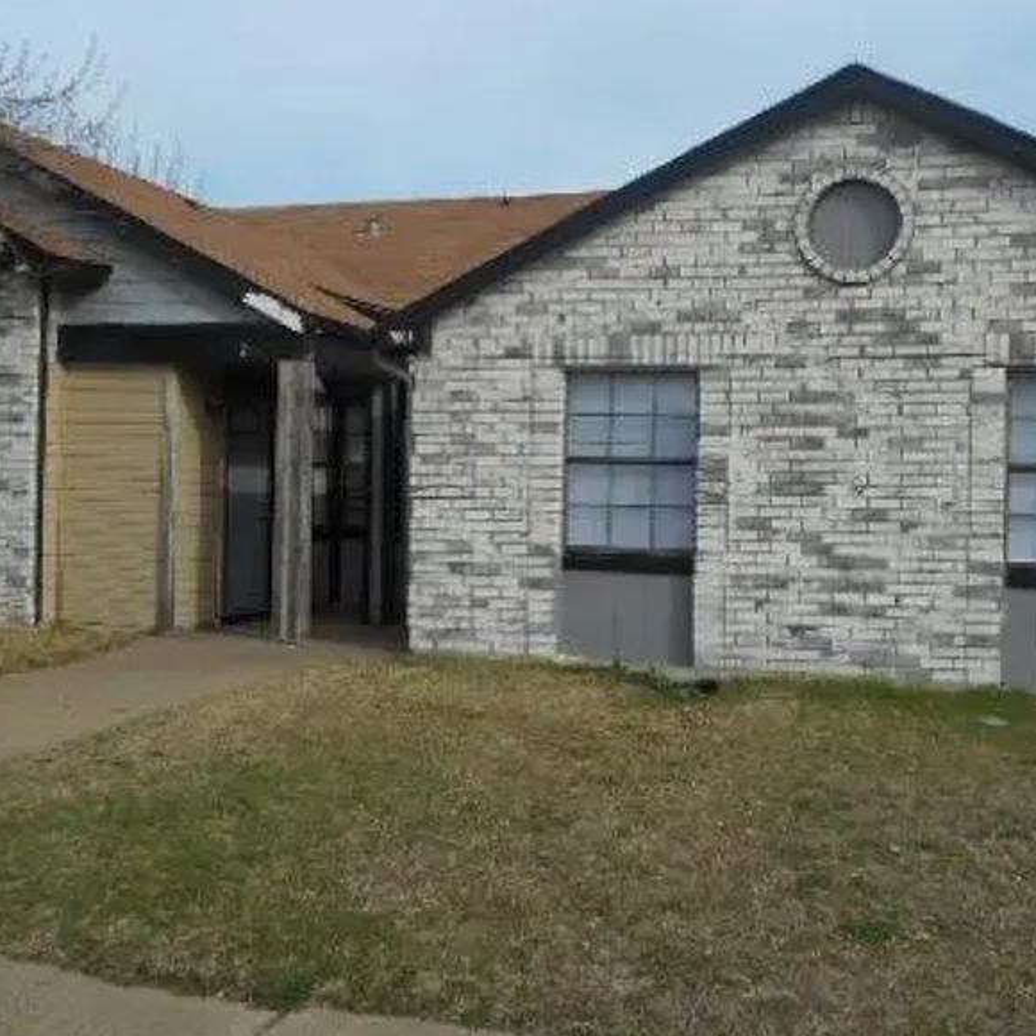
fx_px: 1321
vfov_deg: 42.8
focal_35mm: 39
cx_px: 554
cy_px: 498
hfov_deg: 42.8
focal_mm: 4.5
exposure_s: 1/800
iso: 80
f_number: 3.7
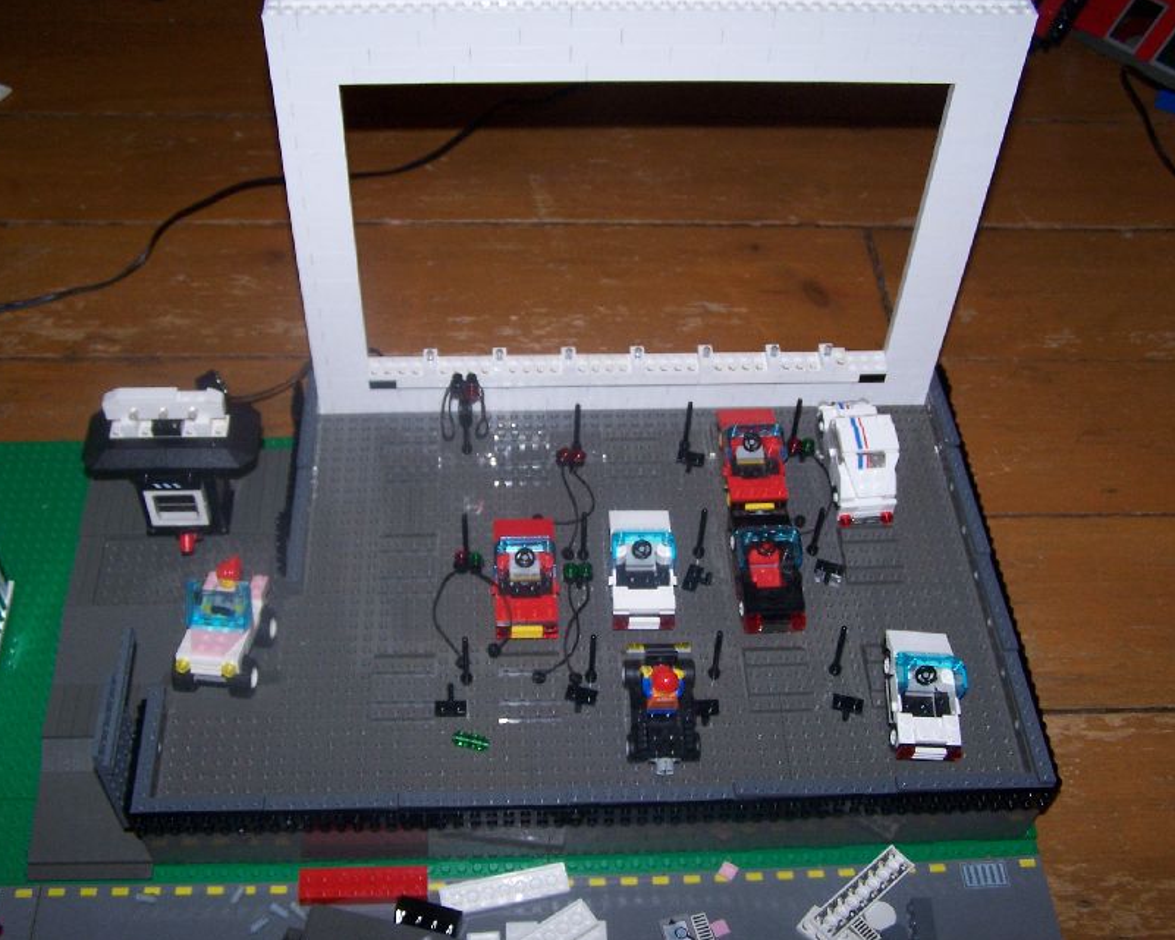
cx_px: 591
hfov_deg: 45.8
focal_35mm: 40
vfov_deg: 37.3
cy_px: 471
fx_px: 1391
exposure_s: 1/60
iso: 140
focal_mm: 6.3
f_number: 2.8
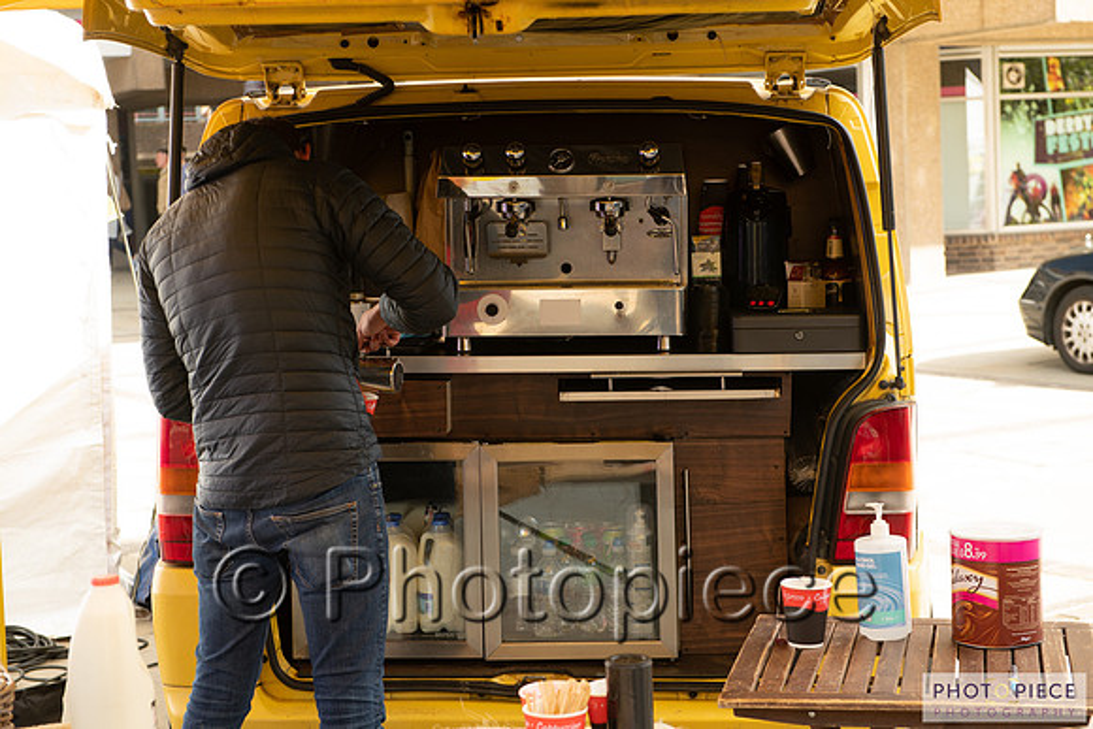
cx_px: 546
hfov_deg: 28.8
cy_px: 364
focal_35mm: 70
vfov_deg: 19.5
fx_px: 2126
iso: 140
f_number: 5.6
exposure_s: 1/100
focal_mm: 70
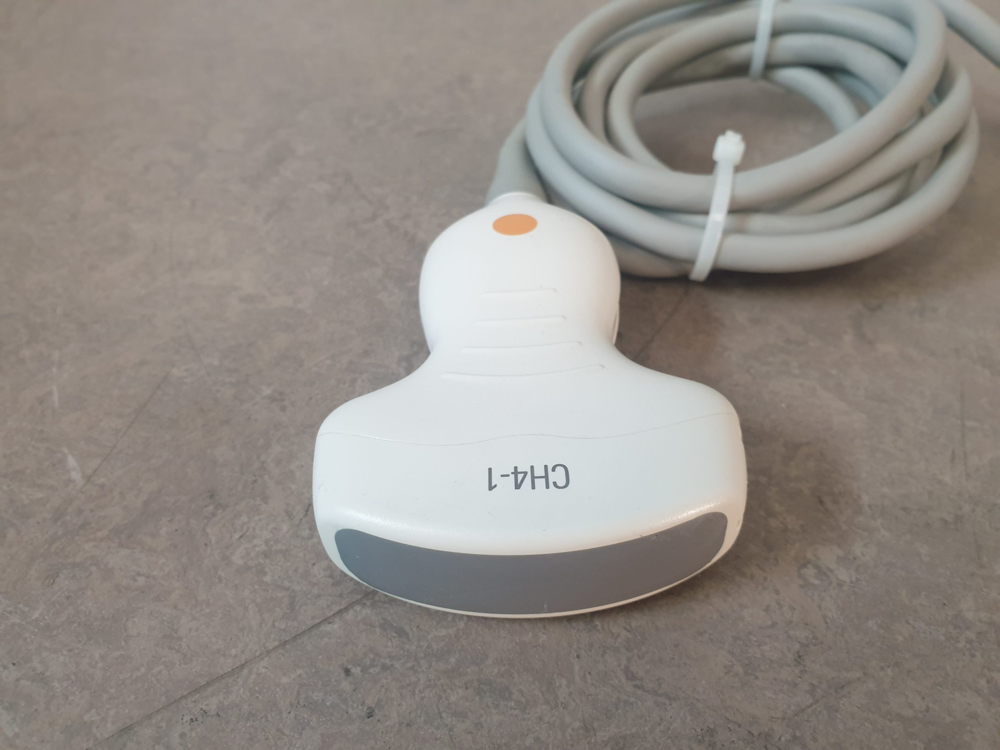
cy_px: 375
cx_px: 500
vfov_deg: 53.1
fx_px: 751
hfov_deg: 67.3
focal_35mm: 26
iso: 320
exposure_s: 1/50
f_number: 2.4
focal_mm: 4.3
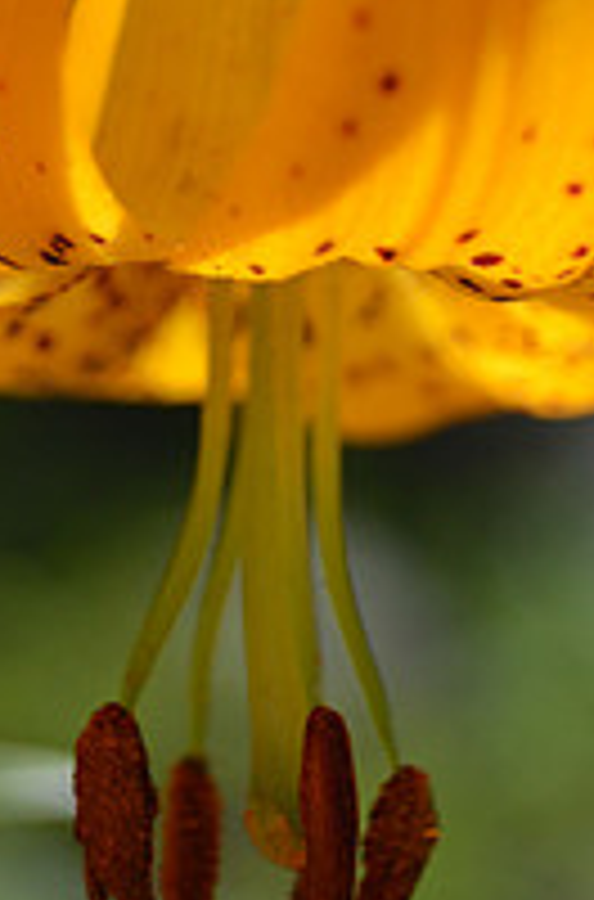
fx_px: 2692
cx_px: 256
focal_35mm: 108
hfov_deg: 12.6
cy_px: 94
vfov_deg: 18.7
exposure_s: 1/1600
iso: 400
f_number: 6.3
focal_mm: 32
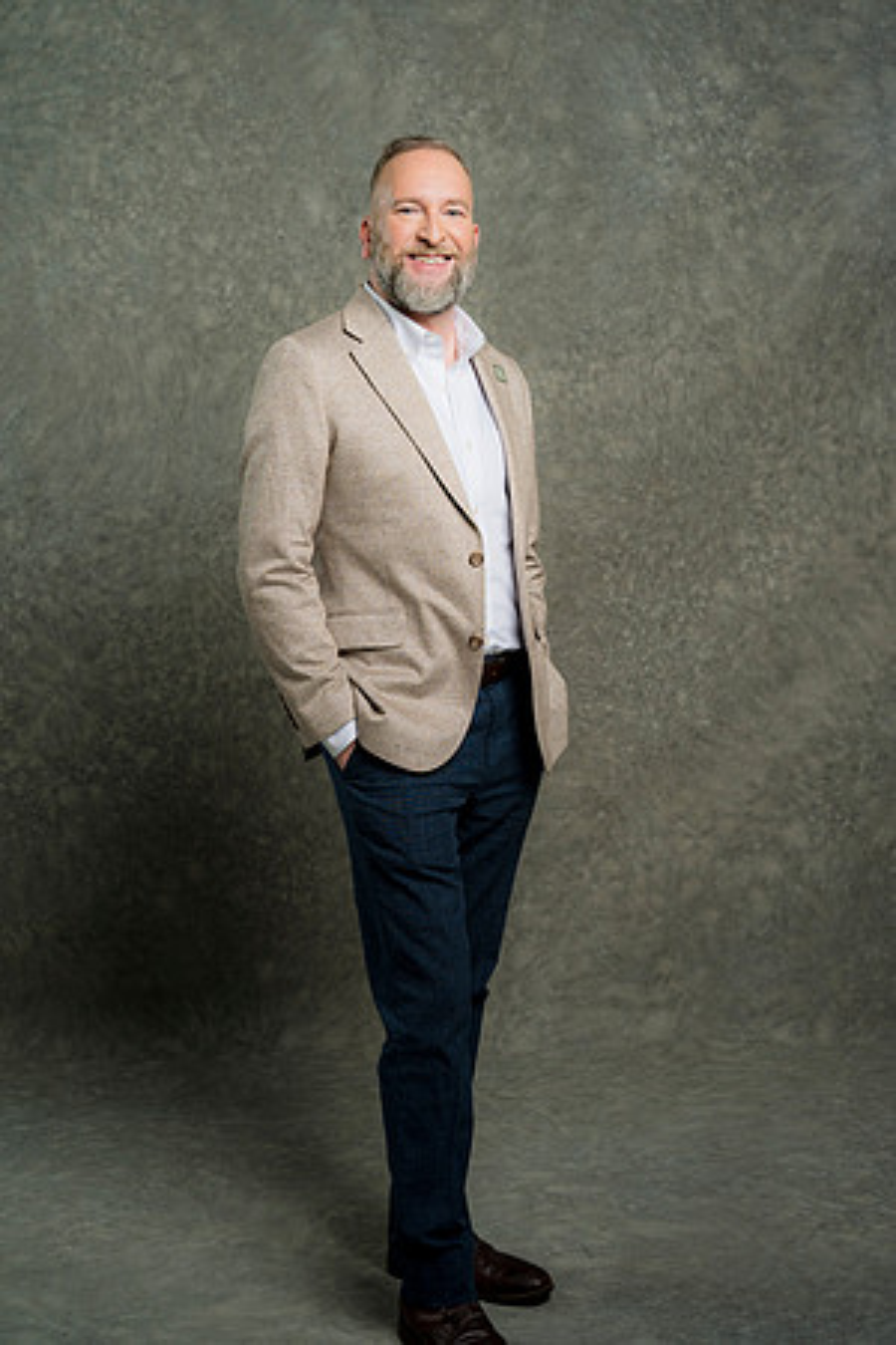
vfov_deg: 36.2
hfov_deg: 24.6
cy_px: 672
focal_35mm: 55
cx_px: 448
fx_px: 2053
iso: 125
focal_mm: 55
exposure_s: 1/160
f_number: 4
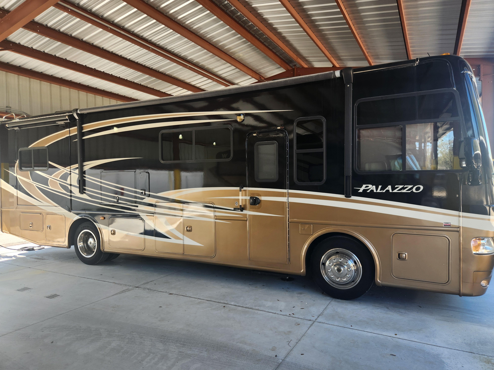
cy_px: 185
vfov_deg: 58.9
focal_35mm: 23
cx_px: 247
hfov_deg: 73.9
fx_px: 328
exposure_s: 1/180
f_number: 1.8
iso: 40
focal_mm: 5.4
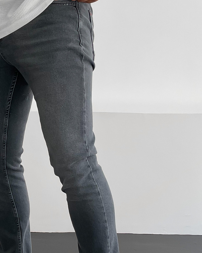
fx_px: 463
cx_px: 36
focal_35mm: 62
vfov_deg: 30.4
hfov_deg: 24.2
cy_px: 149
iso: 32
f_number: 1.8
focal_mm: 3
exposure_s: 1/120
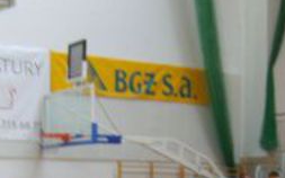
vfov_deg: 13.1
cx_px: 126
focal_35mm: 94
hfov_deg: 22.1
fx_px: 730
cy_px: 266
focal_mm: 5.8
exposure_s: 1/45
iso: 50
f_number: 2.8
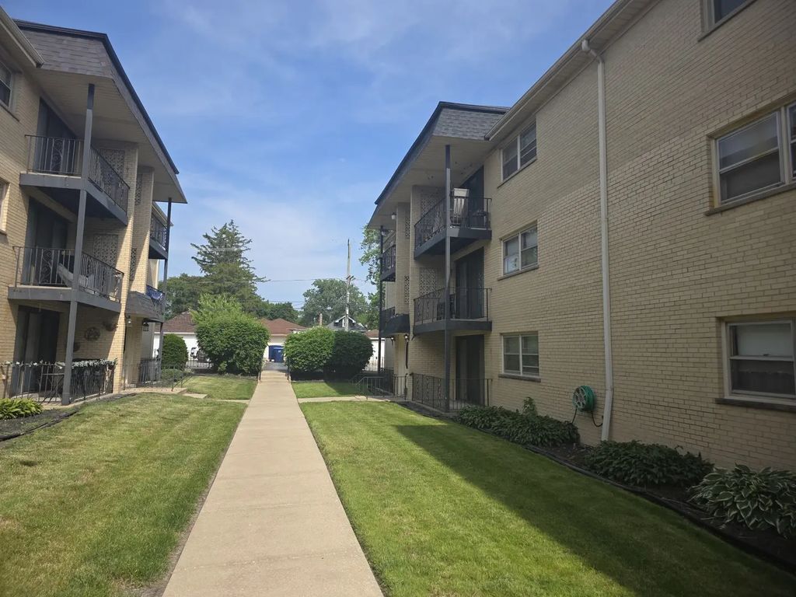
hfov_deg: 73.9
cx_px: 398
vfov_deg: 58.9
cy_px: 298
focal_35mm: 23
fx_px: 529
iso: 80
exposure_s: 1/4057
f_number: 1.7
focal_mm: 6.3
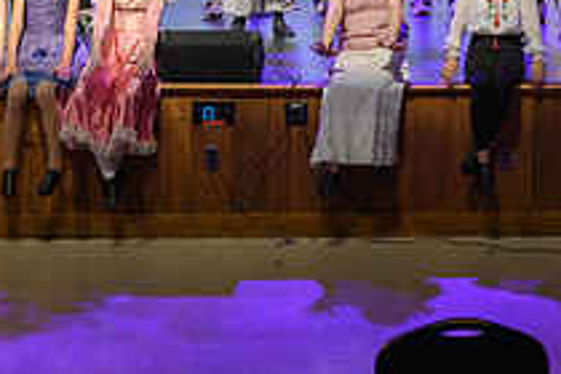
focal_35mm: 111
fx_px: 1730
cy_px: -257
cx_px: 461
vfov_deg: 11.6
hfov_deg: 18.2
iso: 1000
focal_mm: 31
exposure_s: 1/100
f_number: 2.8
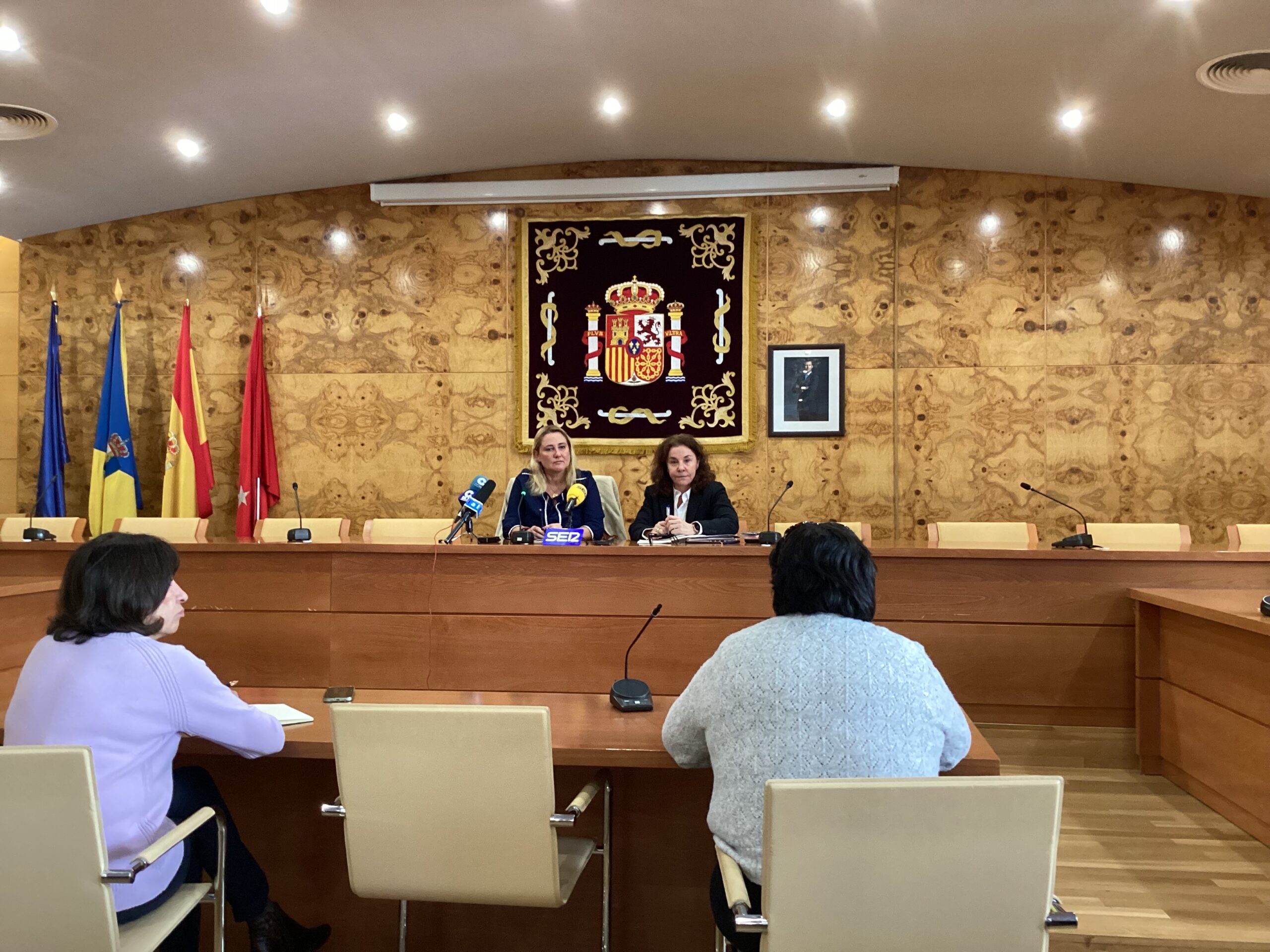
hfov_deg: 58.4
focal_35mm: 31
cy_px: 476
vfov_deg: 45.4
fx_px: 1137
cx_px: 635
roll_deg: -0.1
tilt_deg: +0.6
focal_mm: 3.3
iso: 250
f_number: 2.4
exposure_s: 1/50
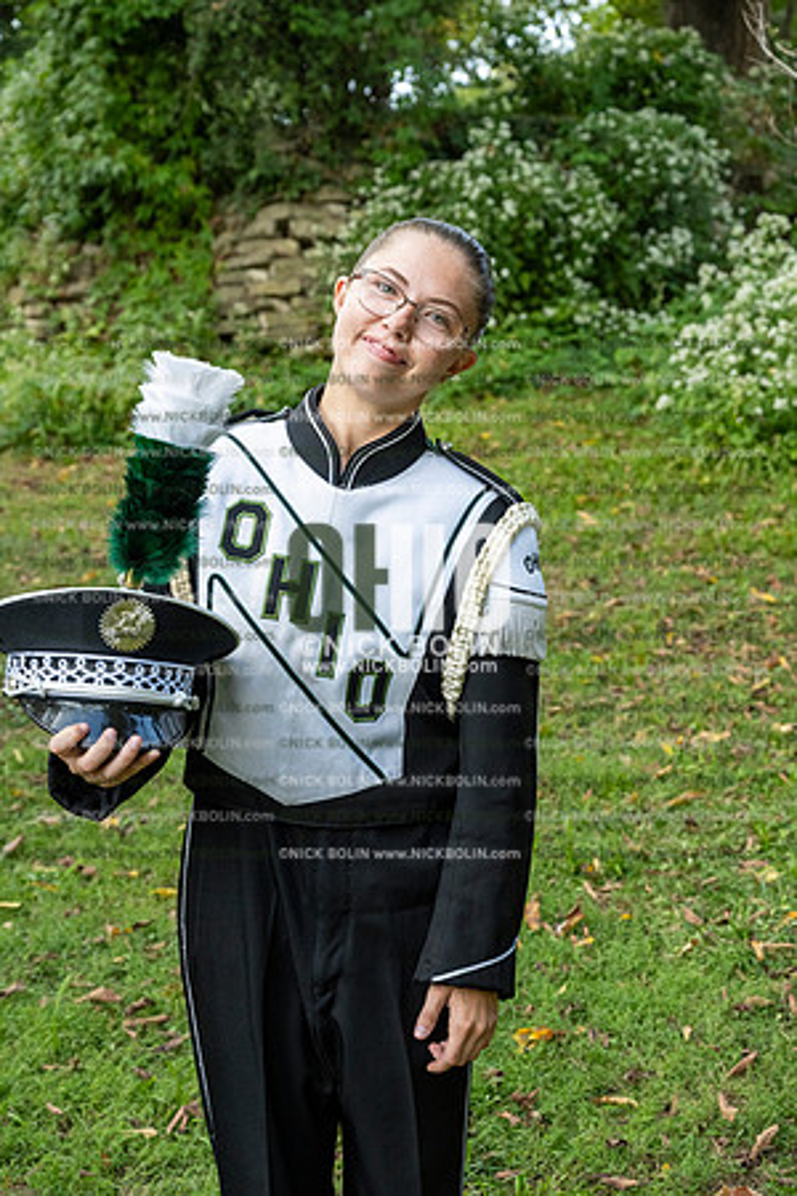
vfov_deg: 38.2
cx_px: 398
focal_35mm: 52
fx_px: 1727
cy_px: 598
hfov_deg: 26.0
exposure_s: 1/640
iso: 1000
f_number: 5.6
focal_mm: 52
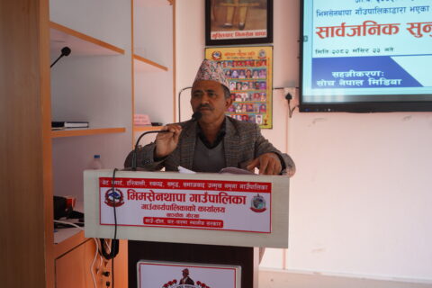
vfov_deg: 41.1
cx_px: 216
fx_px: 384
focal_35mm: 32
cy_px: 144
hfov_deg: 58.7
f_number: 4
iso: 160
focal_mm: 32
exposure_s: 1/40
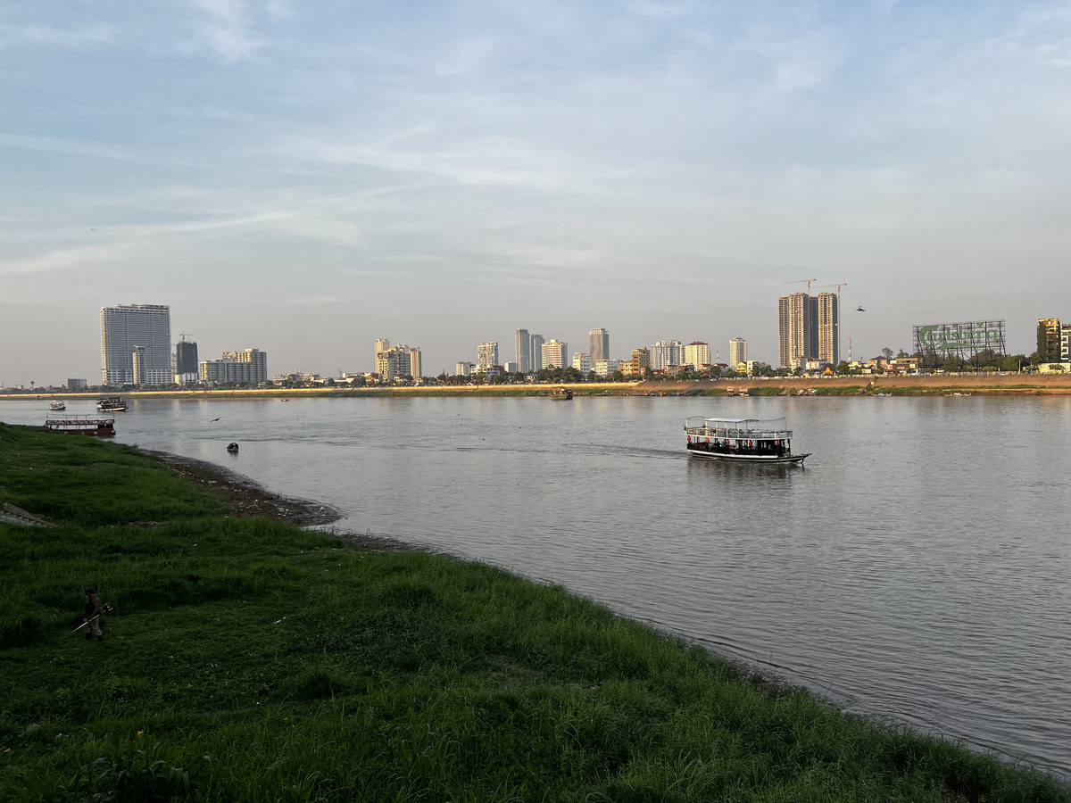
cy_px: 402
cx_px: 536
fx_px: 804
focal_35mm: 26
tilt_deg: -1.7
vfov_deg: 53.1
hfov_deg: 67.3
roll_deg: +1.8
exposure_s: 1/1869
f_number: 1.5
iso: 50
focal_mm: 5.7
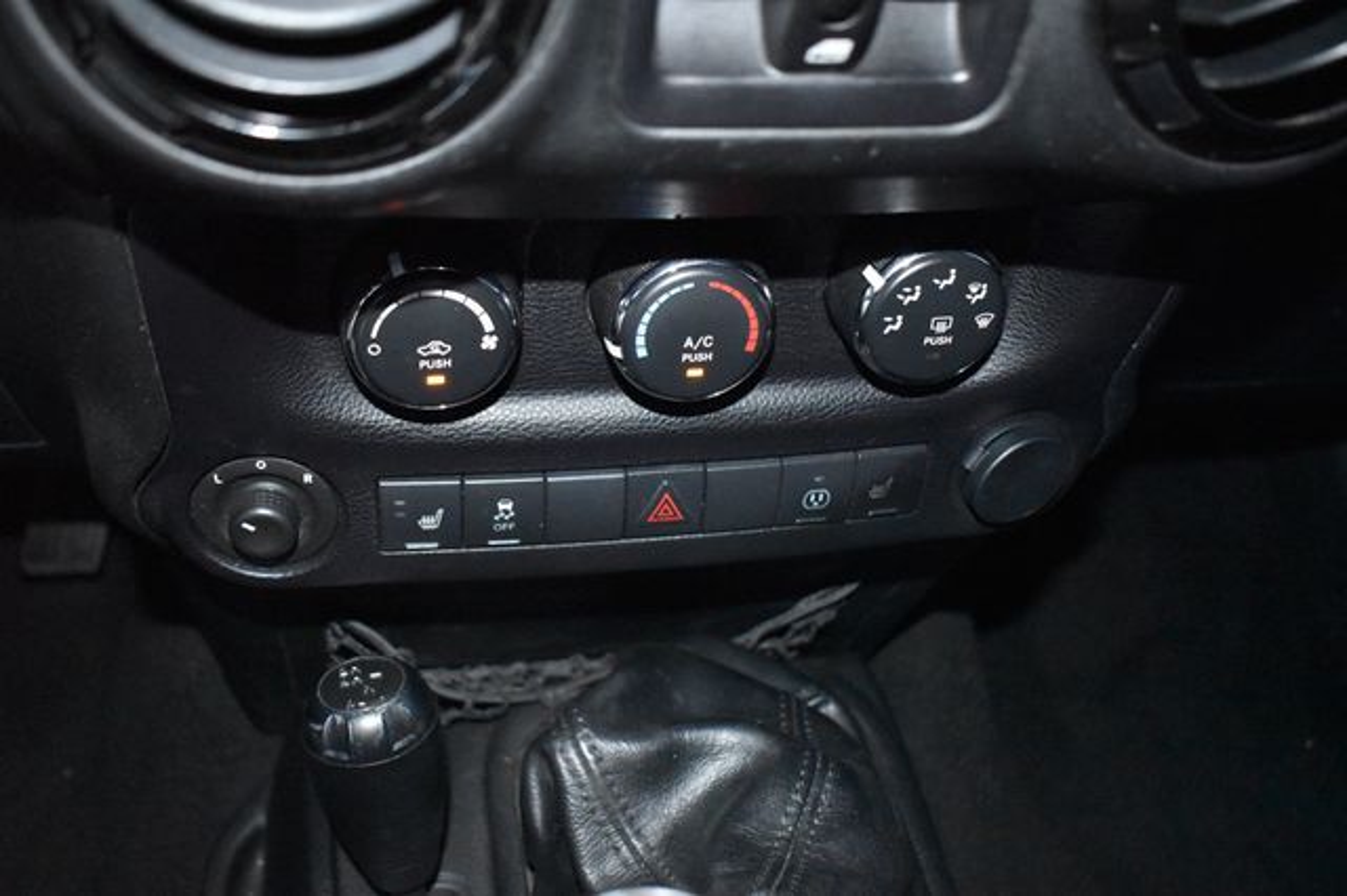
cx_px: 674
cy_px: 448
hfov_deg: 51.3
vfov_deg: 35.5
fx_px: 1402
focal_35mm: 38
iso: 6400
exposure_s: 1/60
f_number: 4
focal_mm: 25
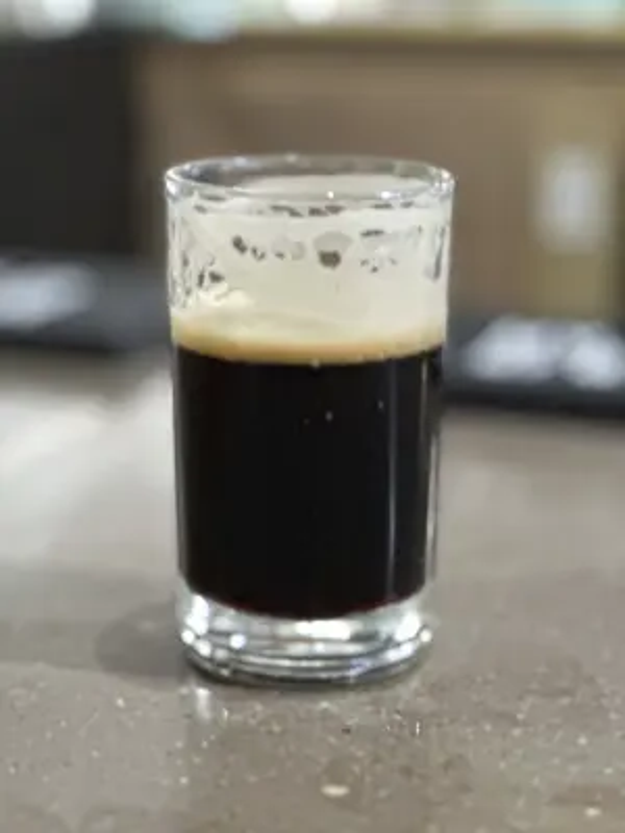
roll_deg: -1.0
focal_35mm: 77
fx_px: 1854
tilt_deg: -13.8
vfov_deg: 25.3
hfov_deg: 19.1
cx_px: 312
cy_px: 416
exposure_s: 1/15
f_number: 2.8
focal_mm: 9
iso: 640
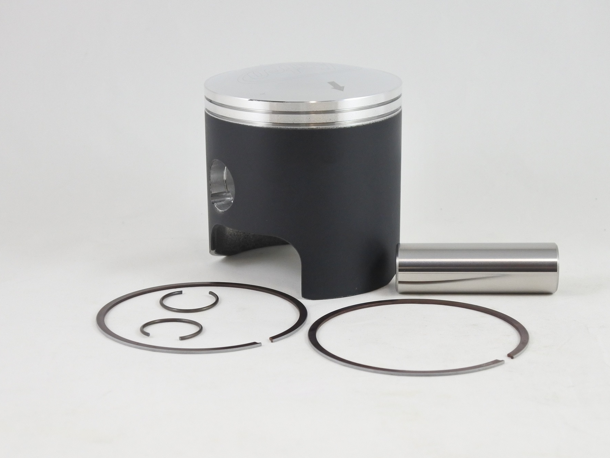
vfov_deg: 24.0
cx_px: 308
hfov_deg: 31.7
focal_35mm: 61
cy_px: 230
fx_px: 1075
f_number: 4.8
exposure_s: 1/125
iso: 640
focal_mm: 21
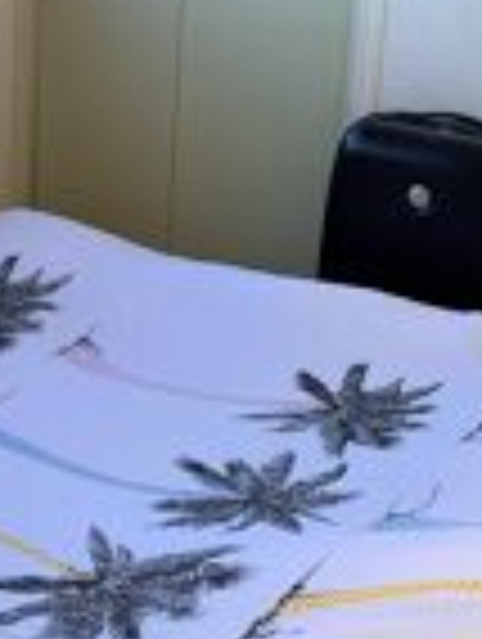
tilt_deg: -11.3
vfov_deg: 24.5
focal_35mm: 78
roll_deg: -0.9
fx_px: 1444
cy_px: 101
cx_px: -122
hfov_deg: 17.9
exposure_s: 1/122
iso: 25
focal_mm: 4.25
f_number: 1.8
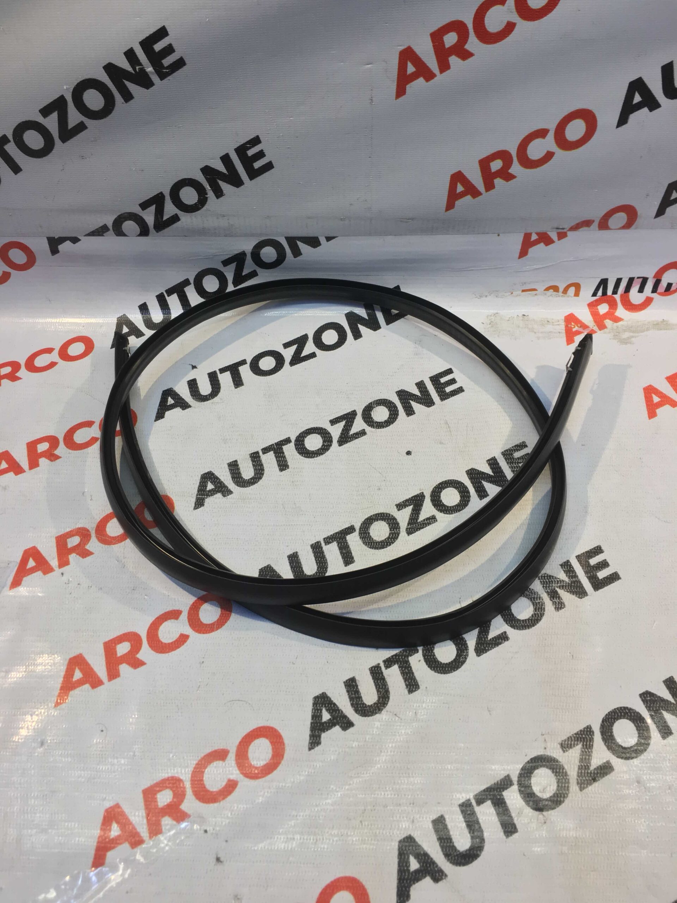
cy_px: 452
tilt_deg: -51.0
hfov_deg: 48.2
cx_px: 338
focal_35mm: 29
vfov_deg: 61.7
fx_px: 756
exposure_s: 1/33
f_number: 2.2
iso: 32
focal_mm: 4.15
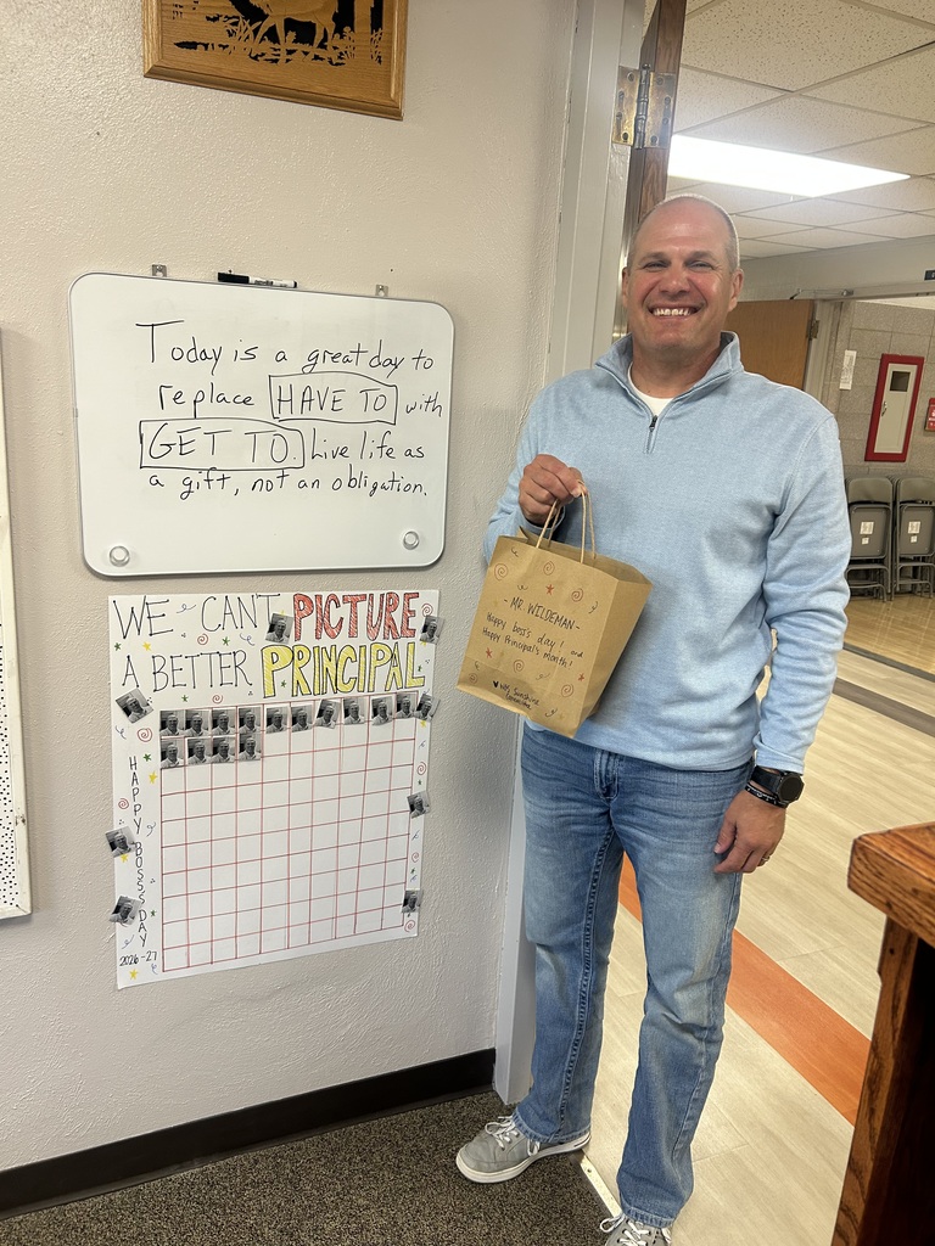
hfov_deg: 53.1
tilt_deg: -14.8
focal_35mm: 26
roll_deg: -4.6
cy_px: 623
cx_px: 468
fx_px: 936
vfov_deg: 67.3
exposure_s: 1/120
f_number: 1.5
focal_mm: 5.7
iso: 125
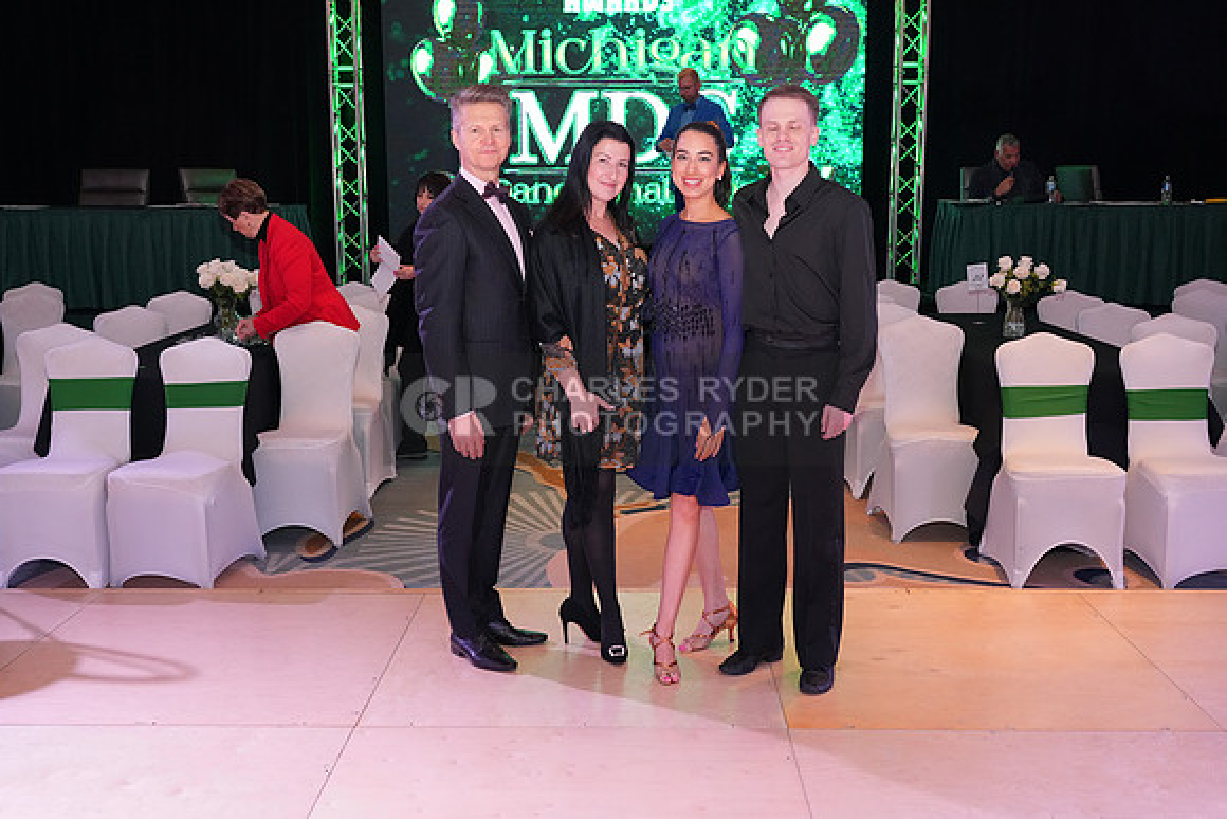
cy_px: 410
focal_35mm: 36
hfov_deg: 53.1
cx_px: 614
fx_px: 1227
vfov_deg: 36.9
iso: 3200
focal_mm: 36
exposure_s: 1/250
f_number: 5.6
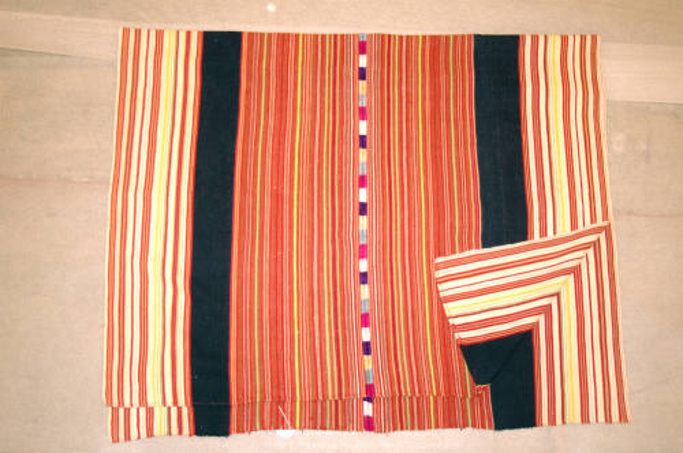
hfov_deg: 46.5
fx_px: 796
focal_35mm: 42
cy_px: 226
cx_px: 342
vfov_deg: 31.8
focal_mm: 28
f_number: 3.5
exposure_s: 1/60
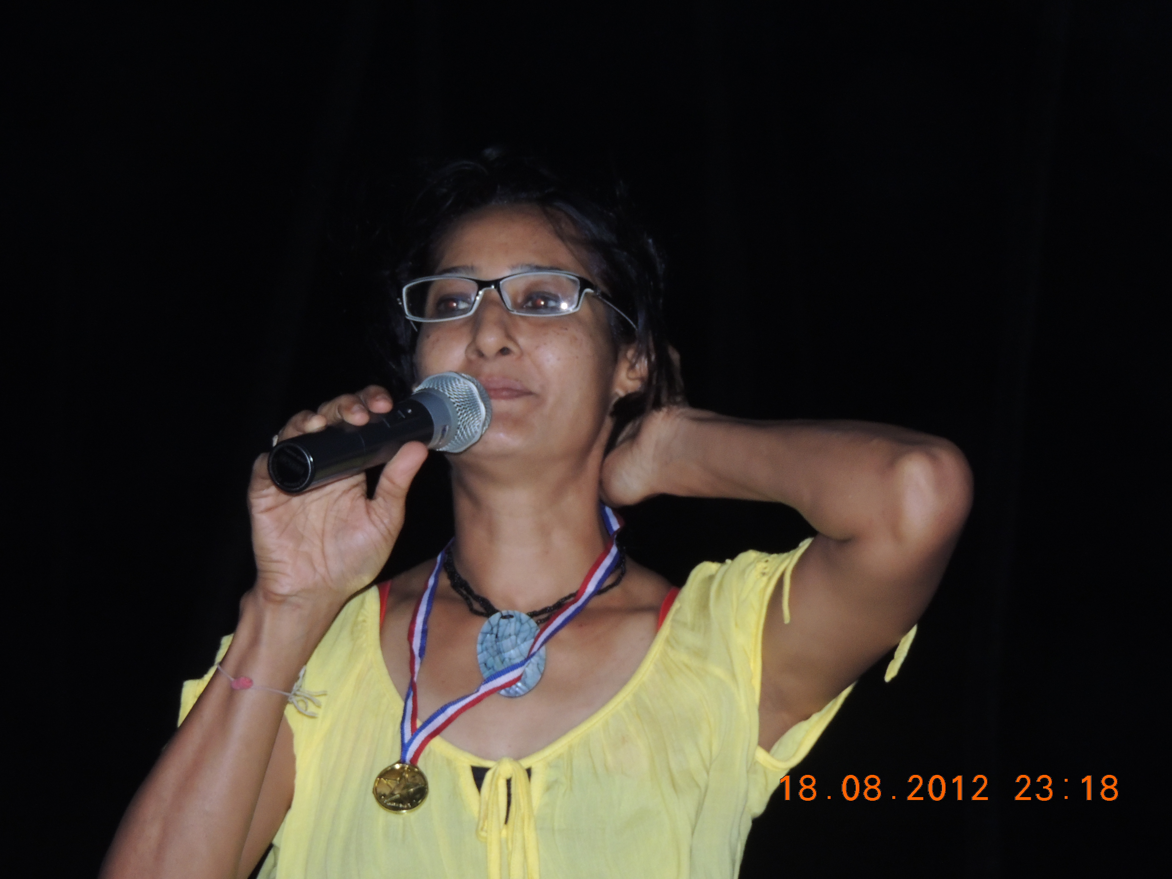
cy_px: 440
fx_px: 5248
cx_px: 586
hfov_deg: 12.7
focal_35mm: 155
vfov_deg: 9.6
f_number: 4.4
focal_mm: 27.6
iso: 450
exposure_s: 1/60
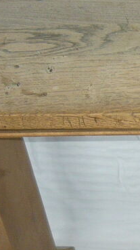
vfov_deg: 13.7
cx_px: 274
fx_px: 1032
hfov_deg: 7.5
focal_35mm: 156
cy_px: 225
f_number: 2.8
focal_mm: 5.5
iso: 100
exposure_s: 1/30
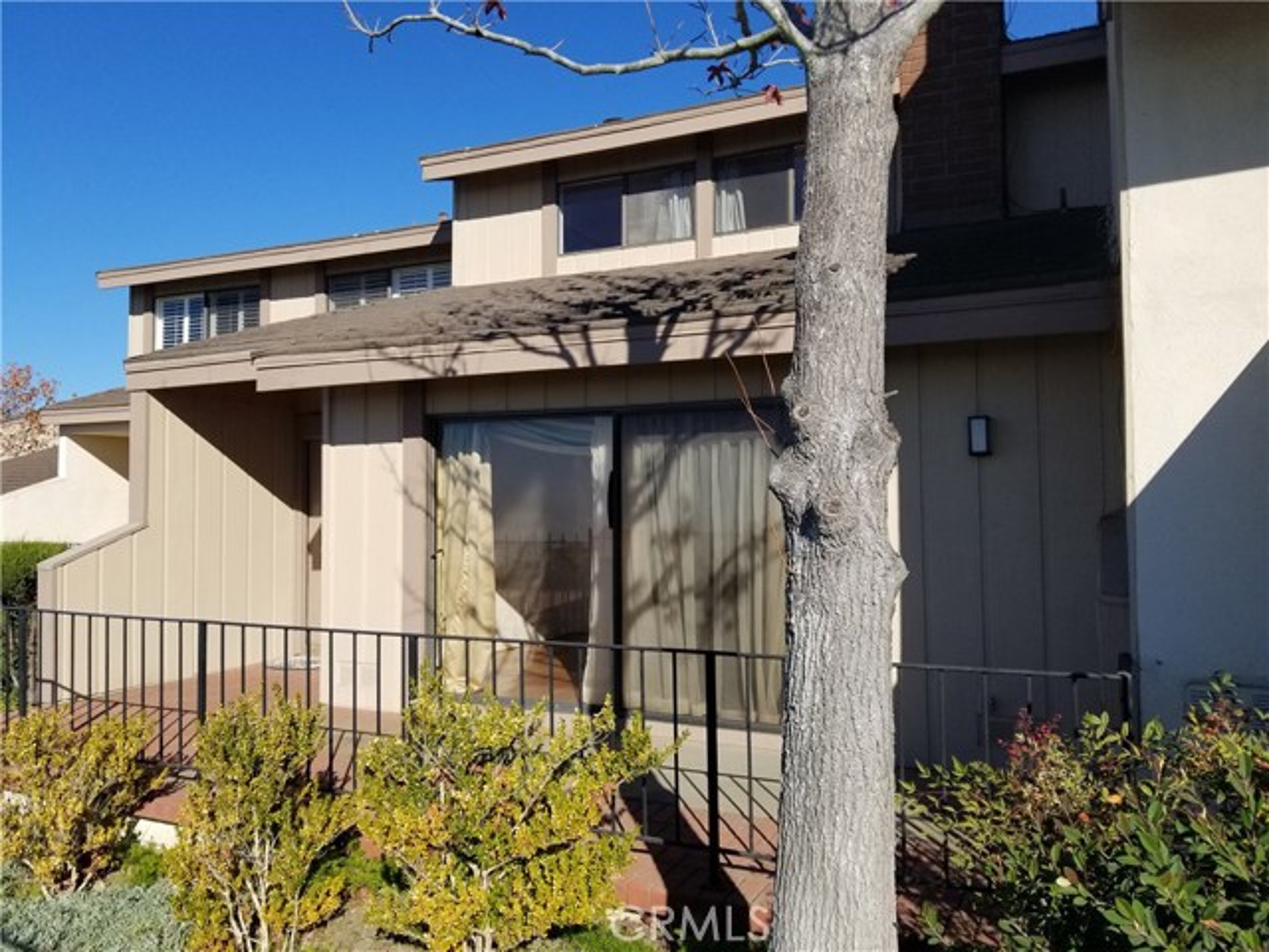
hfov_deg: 67.3
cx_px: 634
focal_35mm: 26
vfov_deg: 53.1
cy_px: 476
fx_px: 953
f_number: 1.7
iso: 50
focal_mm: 4.25
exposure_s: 1/3136
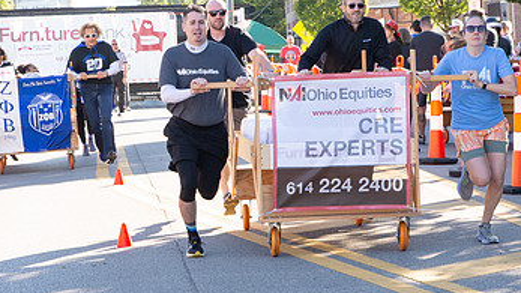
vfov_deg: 8.7
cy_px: 133
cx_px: 242
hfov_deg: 15.5
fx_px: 1920
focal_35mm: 139
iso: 640
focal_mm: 58
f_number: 8
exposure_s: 1/200
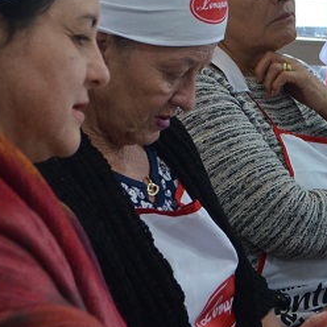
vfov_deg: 13.3
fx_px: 1400
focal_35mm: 131
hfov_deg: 13.2
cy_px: 175
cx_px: 295
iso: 1600
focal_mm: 32
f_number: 4.8
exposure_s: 1/160
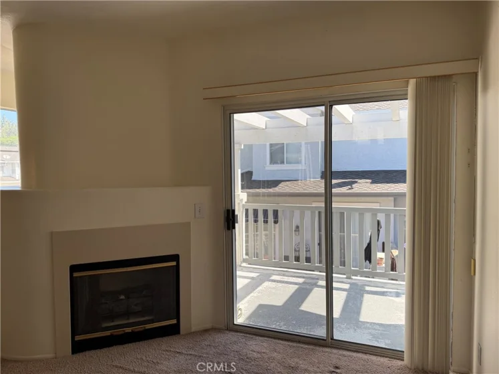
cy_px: 187
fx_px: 346
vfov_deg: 56.8
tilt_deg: -2.5
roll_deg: +1.1
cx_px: 250
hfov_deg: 71.6
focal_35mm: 24
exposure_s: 1/788
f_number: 1.78
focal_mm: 6.76
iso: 100
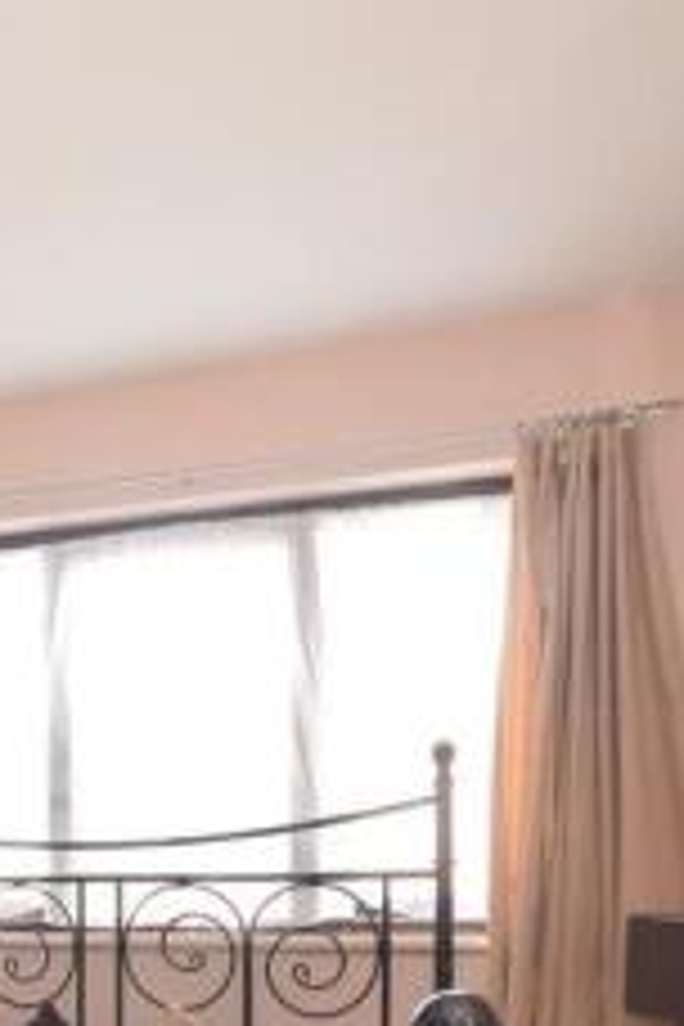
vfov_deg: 42.2
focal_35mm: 43
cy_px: 900
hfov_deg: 27.5
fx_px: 1225
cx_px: -130
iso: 200
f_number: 9
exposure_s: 1/8
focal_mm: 10
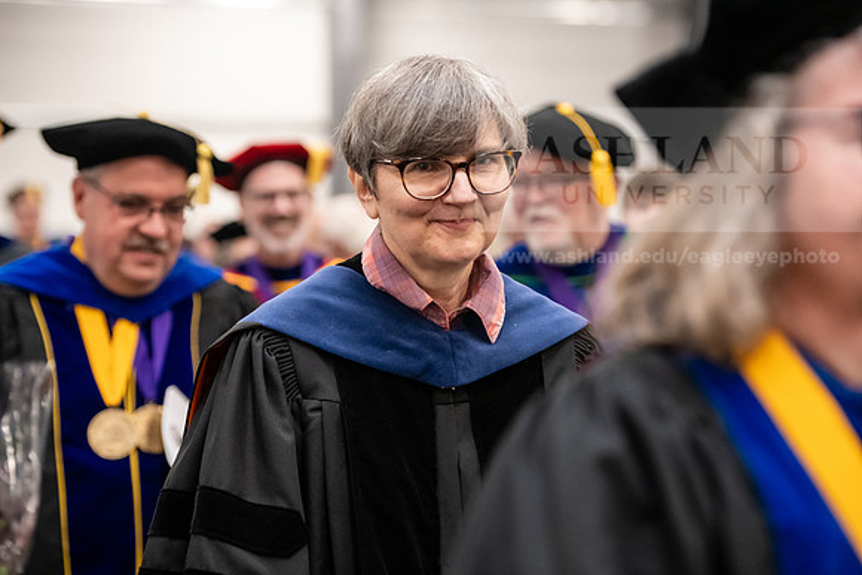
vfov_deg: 13.0
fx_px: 2515
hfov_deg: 19.5
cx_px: 431
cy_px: 288
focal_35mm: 105
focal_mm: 105
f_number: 3.2
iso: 3200
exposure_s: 1/200
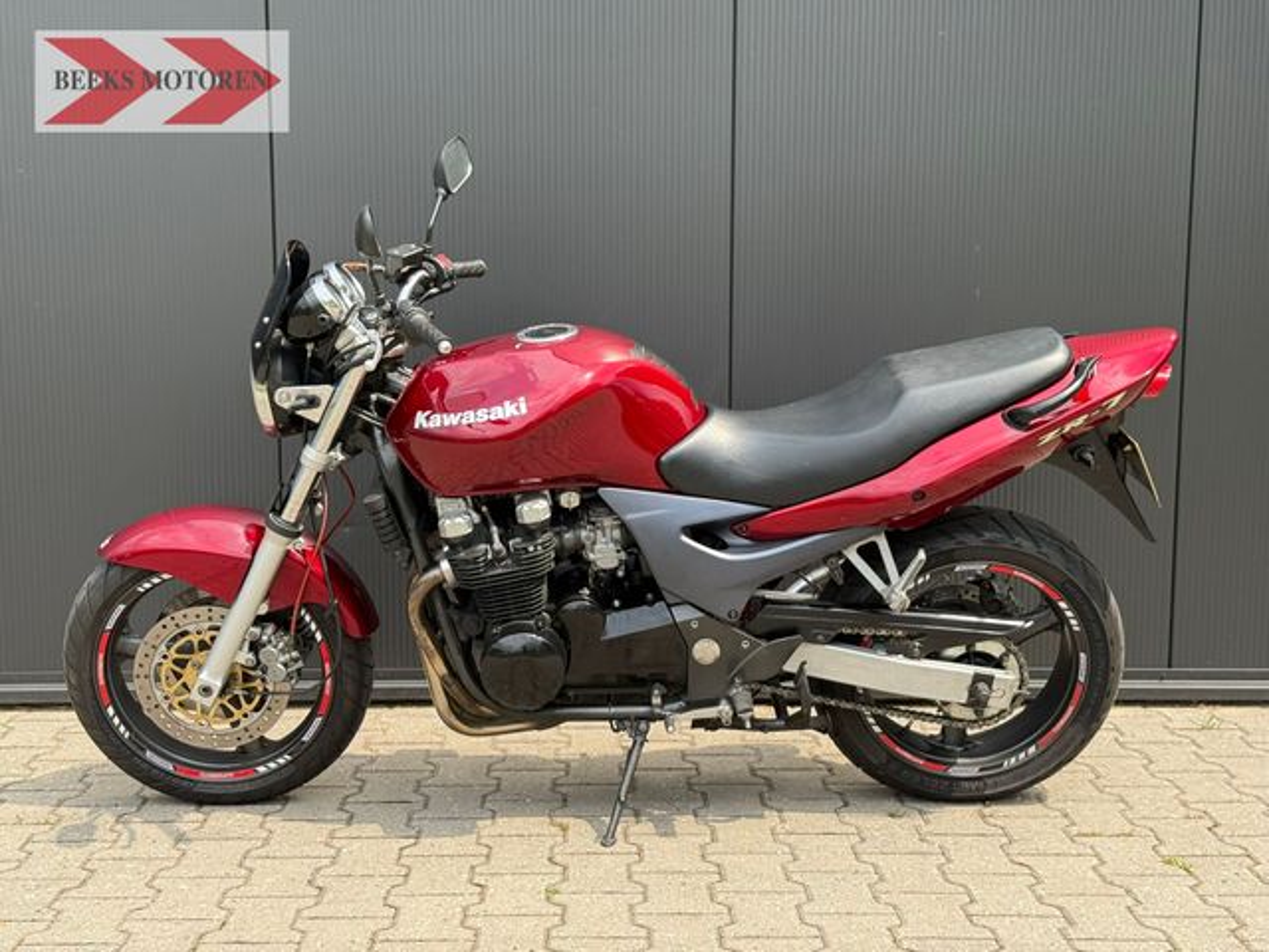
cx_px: 634
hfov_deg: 39.7
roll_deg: +0.2
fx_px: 1760
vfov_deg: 30.3
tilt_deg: -7.0
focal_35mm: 48
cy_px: 476
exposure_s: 1/1027
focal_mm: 6.76
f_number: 1.78
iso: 64
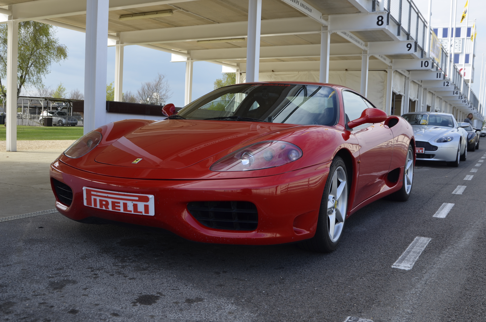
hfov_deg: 53.2
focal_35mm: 36
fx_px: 485
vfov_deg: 36.7
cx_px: 243
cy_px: 161
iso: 100
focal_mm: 24
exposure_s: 1/160
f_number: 6.3
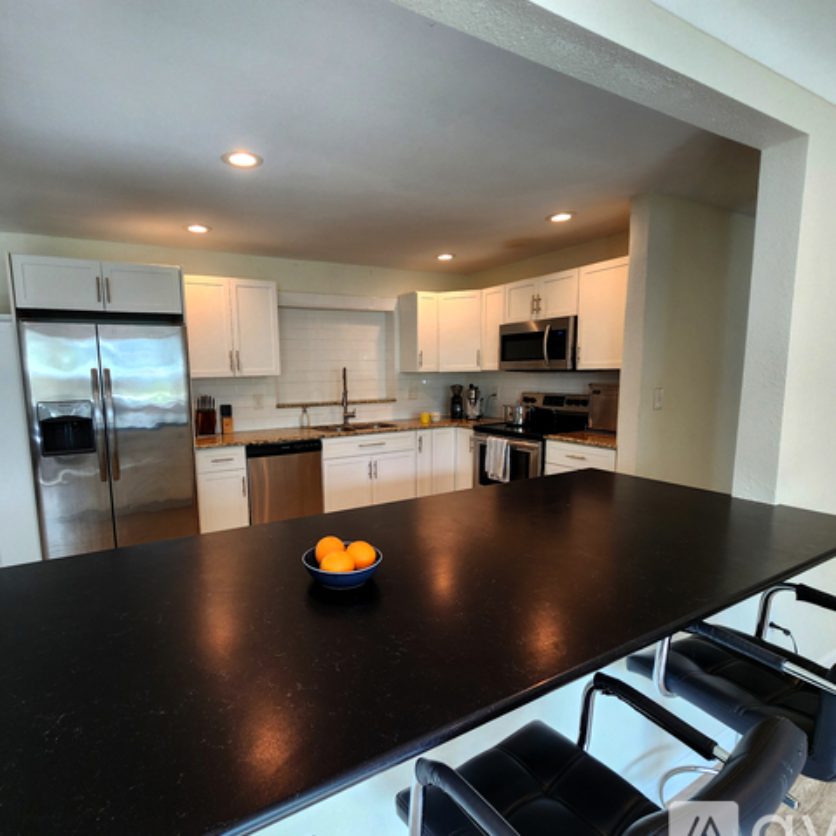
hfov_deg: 87.1
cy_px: 435
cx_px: 369
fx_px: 437
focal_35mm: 16
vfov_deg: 87.4
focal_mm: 2.2
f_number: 2.2
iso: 80
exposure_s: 1/60
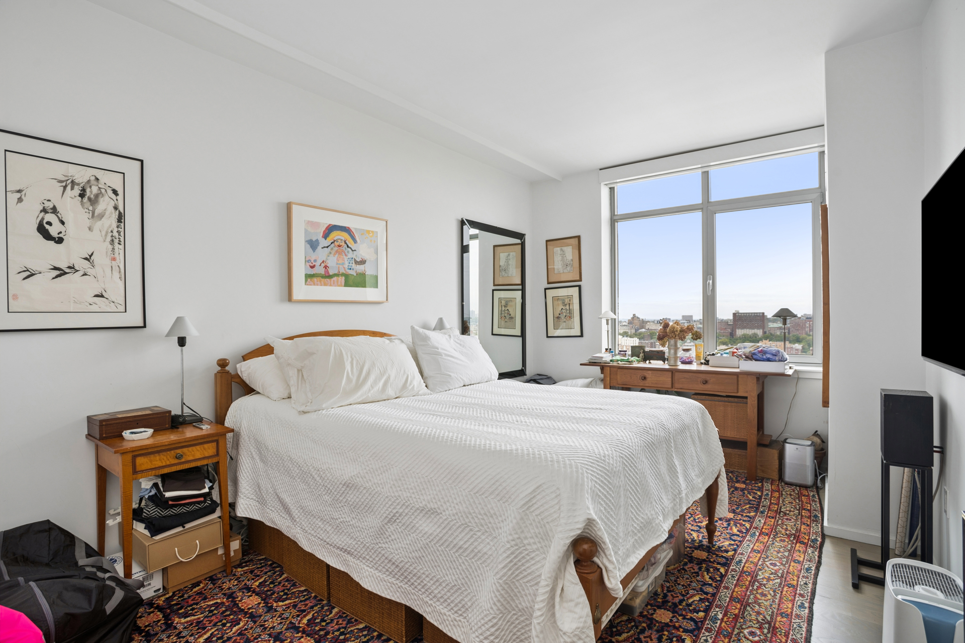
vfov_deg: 70.4
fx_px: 456
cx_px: 482
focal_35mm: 17
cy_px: 322
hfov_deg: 93.3
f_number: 8
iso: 100
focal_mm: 17
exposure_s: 1/10
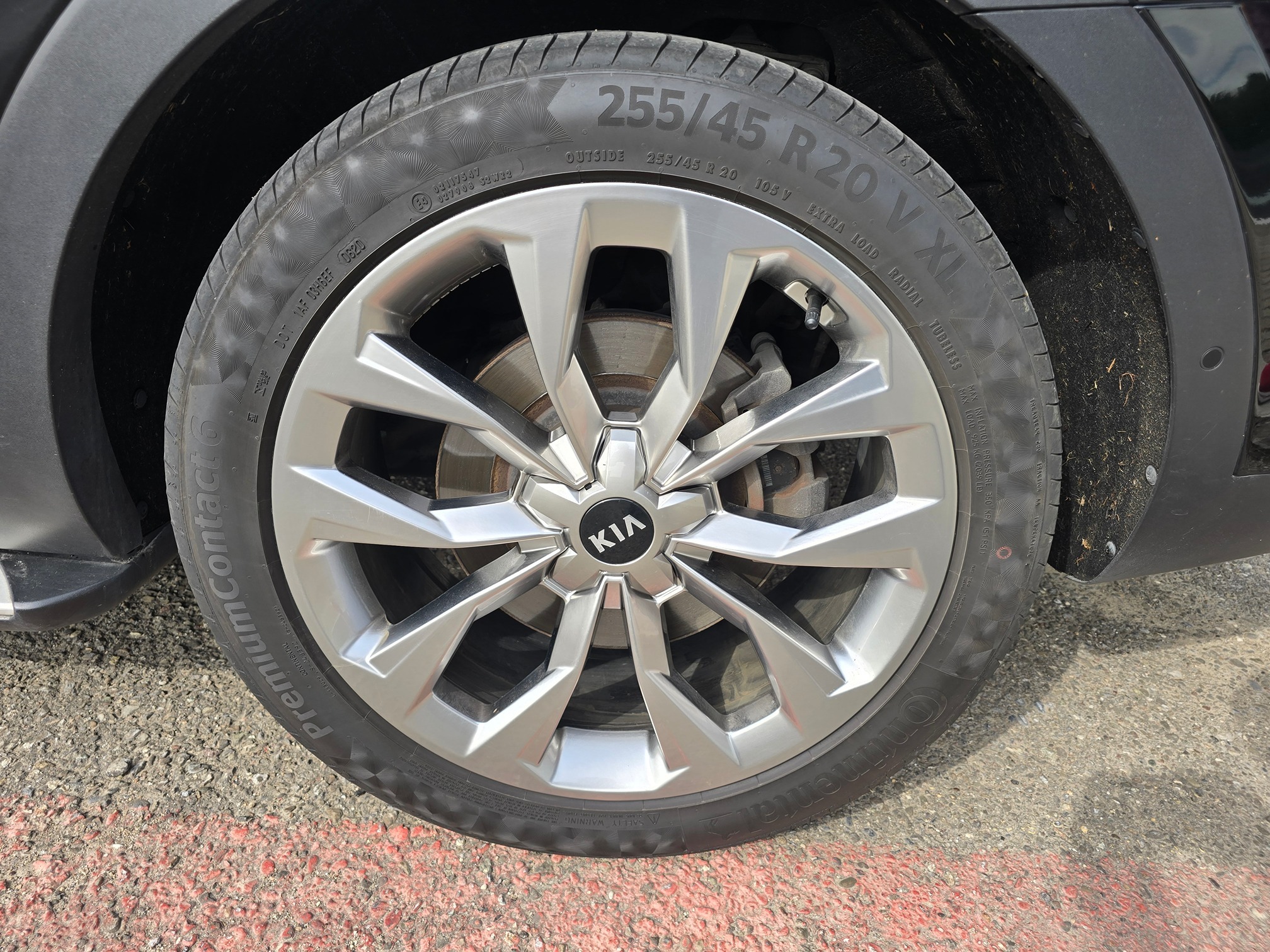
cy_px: 476
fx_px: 844
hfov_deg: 73.9
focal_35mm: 23
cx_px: 635
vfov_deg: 58.9
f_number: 1.7
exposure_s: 1/180
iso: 12
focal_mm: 6.3
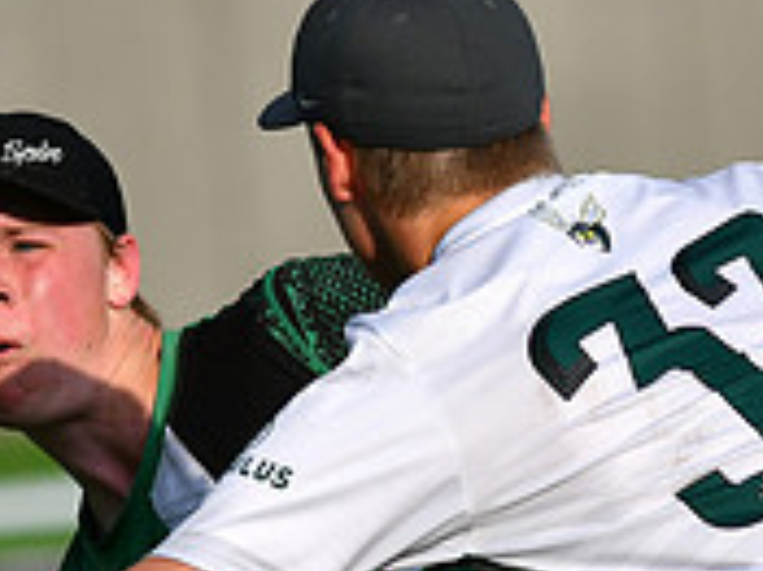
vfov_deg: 1.0
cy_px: 503
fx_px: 31652
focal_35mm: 1437
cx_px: 493
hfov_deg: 1.4
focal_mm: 300
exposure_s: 1/3200
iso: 220
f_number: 4
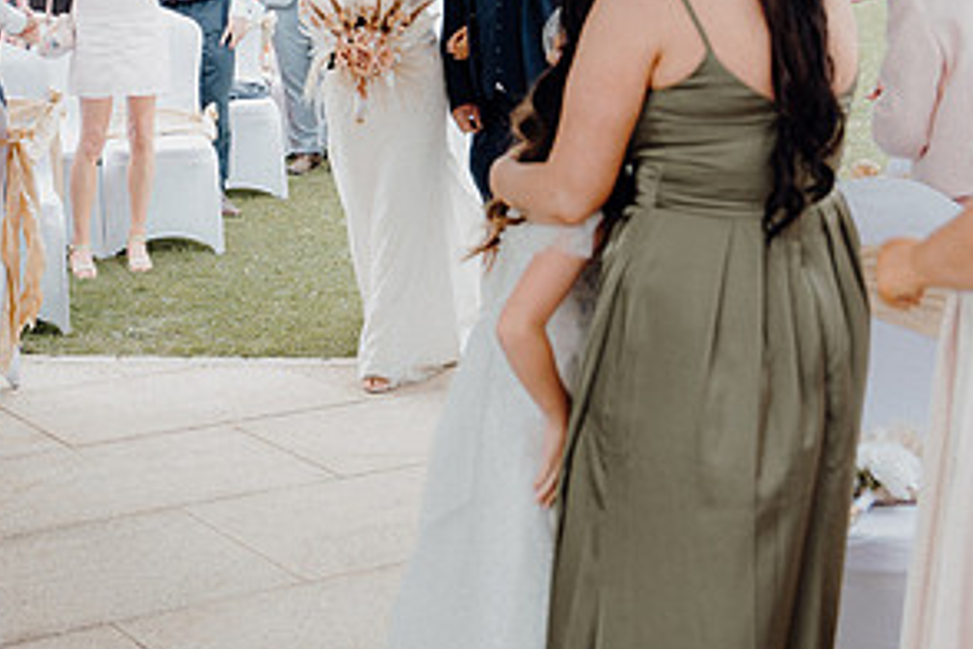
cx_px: 275
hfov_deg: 26.7
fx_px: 2027
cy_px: 118
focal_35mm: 75
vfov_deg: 18.0
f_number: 3.5
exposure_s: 1/200
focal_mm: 38
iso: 125
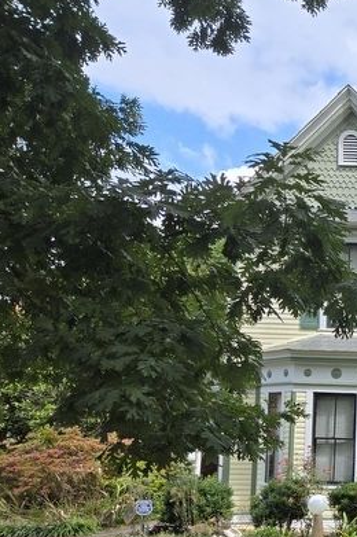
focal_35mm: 49
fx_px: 730
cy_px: 372
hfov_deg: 22.9
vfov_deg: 39.7
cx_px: 518
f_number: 1.8
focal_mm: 5.4
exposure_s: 1/1061
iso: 25
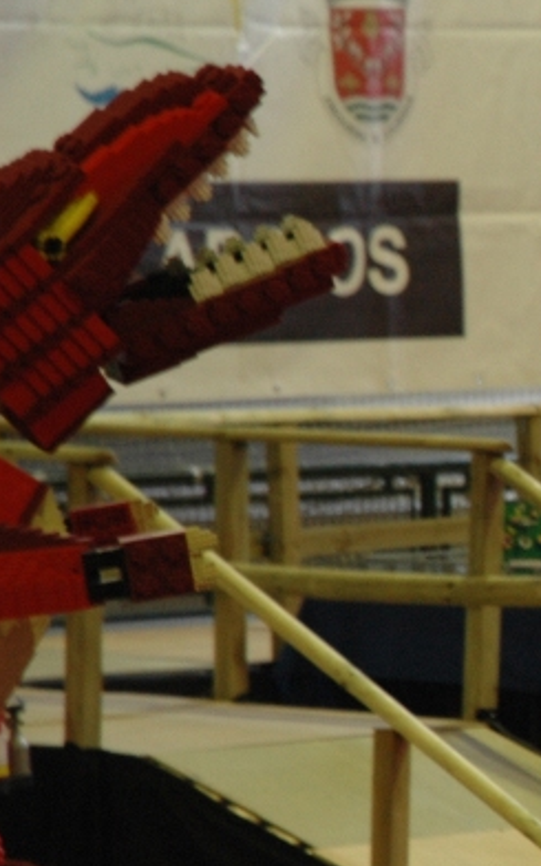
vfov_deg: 7.5
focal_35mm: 279
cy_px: 580
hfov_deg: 4.6
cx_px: 1126
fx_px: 6582
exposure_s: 1/15
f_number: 4.5
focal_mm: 70
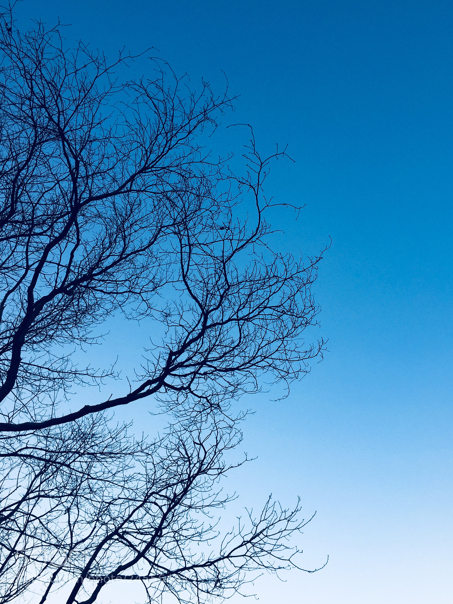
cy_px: 297
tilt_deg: +47.4
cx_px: 226
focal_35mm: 30
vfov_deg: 60.0
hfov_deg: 46.8
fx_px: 524
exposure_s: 1/309
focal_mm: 4.15
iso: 32
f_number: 2.2
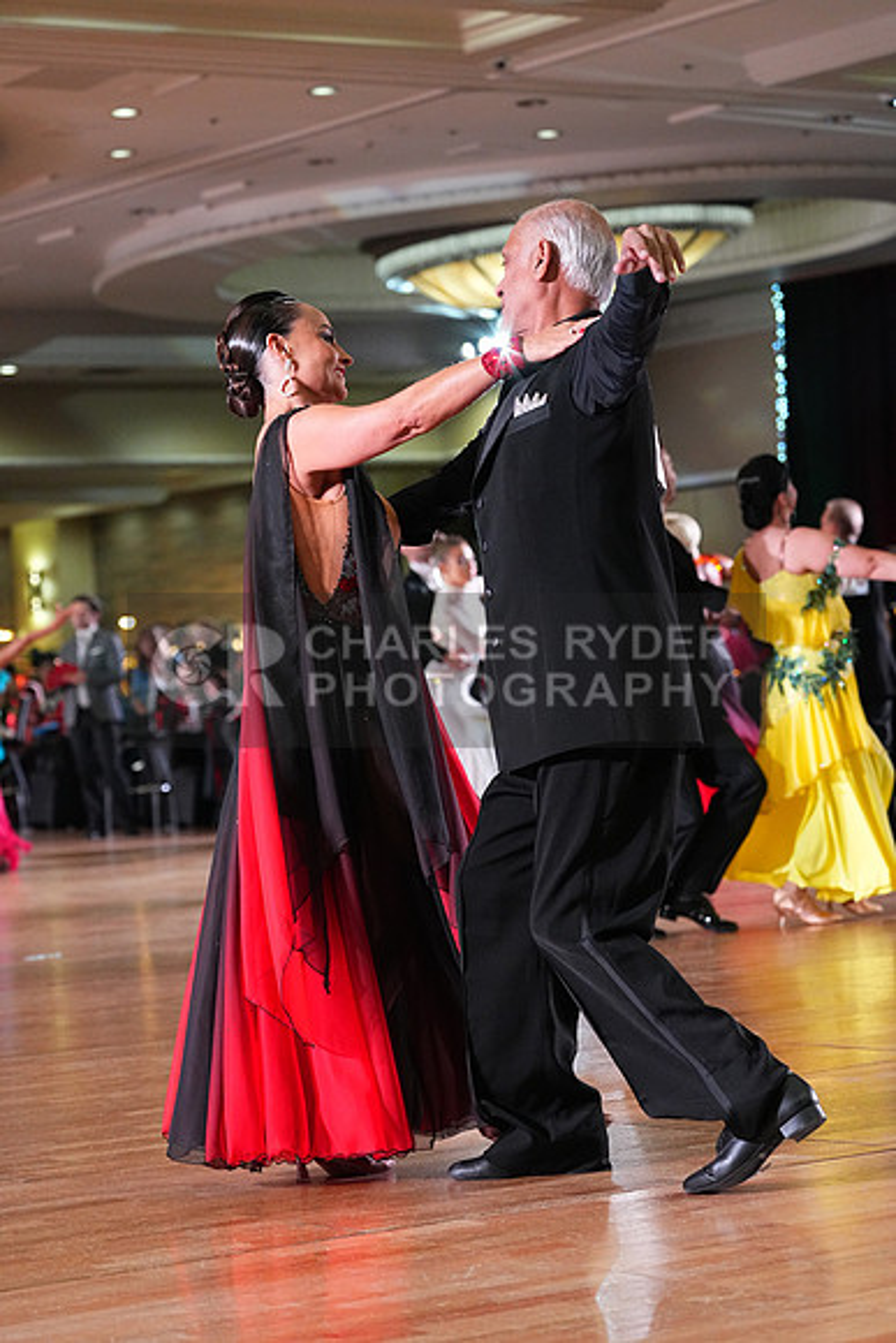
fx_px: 3507
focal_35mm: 94
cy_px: 672
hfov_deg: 14.6
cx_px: 448
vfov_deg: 21.7
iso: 6400
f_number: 4.5
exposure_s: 1/400
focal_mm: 94
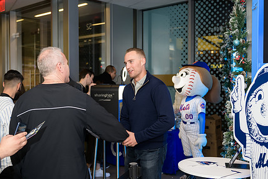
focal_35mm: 43
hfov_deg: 45.4
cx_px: 136
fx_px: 320
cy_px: 86
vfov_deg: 31.2
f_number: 3.2
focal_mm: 32
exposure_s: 1/125
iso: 400
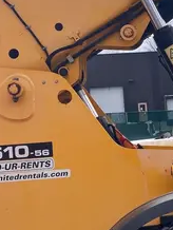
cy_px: 127
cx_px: 220
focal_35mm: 94
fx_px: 625
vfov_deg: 20.8
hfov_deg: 15.1
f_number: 1.8
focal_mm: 3.99
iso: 20
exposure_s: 1/934
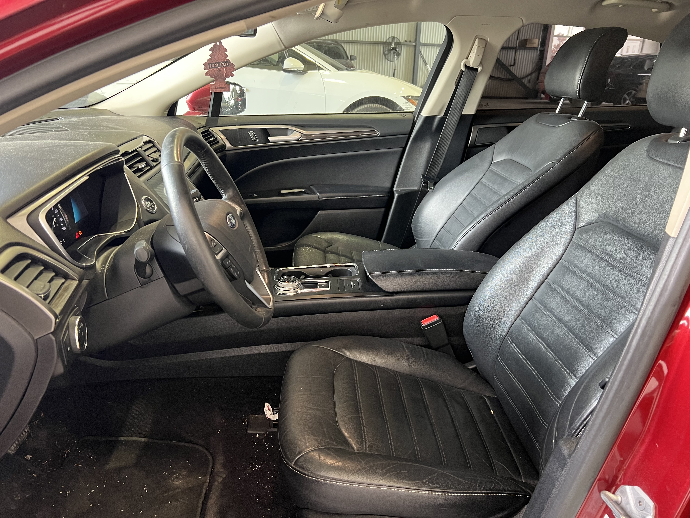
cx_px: 345
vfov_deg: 53.1
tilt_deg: -20.5
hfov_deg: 67.3
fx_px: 518
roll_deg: -2.1
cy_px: 259
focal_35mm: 26
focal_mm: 5.7
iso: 250
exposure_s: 1/60
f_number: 1.5
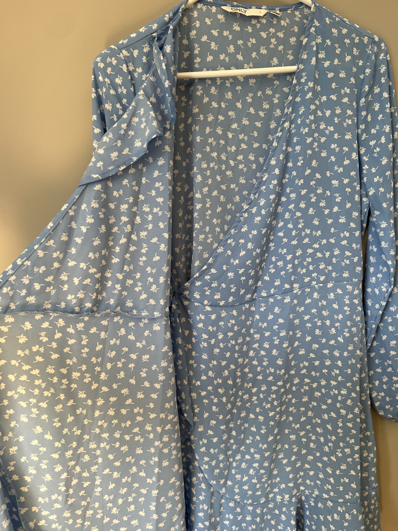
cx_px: 199
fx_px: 399
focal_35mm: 26
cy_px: 266
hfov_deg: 53.1
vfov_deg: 67.3
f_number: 1.5
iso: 64
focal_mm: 5.7
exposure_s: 1/121
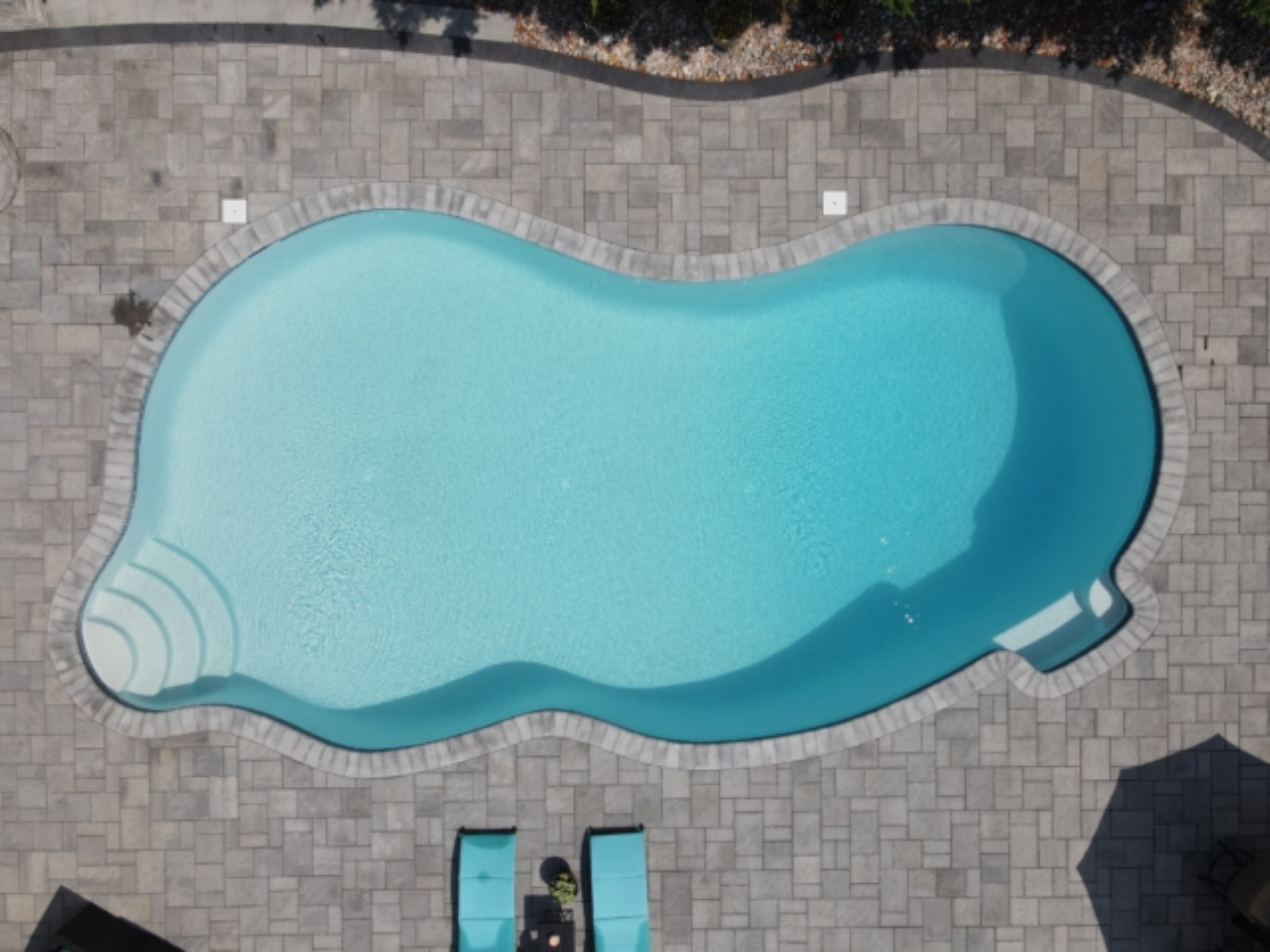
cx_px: 635
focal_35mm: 24
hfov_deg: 71.6
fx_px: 881
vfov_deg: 56.8
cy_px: 476
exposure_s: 1/80
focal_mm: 4.5
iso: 100
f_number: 2.8
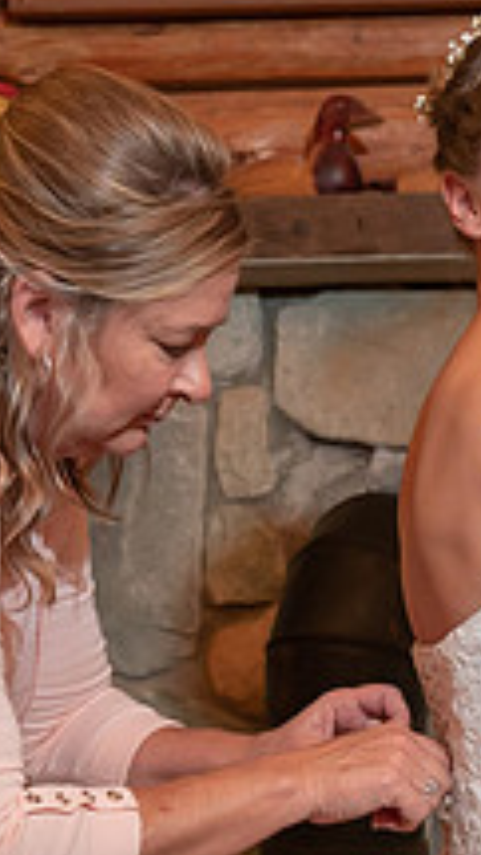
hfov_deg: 11.4
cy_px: 561
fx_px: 2403
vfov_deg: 20.1
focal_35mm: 106
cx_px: 282
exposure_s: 1/200
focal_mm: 35
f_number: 4.5
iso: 2000
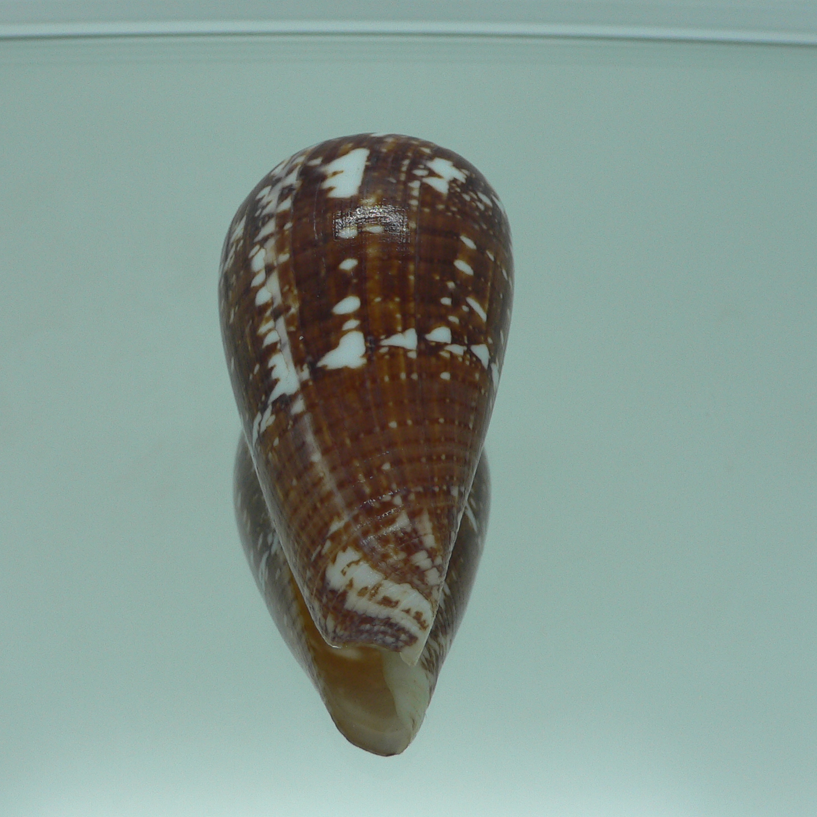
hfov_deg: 40.0
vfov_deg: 40.0
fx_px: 1122
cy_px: 405
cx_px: 375
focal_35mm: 42
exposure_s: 1/60
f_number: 2.8
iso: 80
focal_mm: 4.6
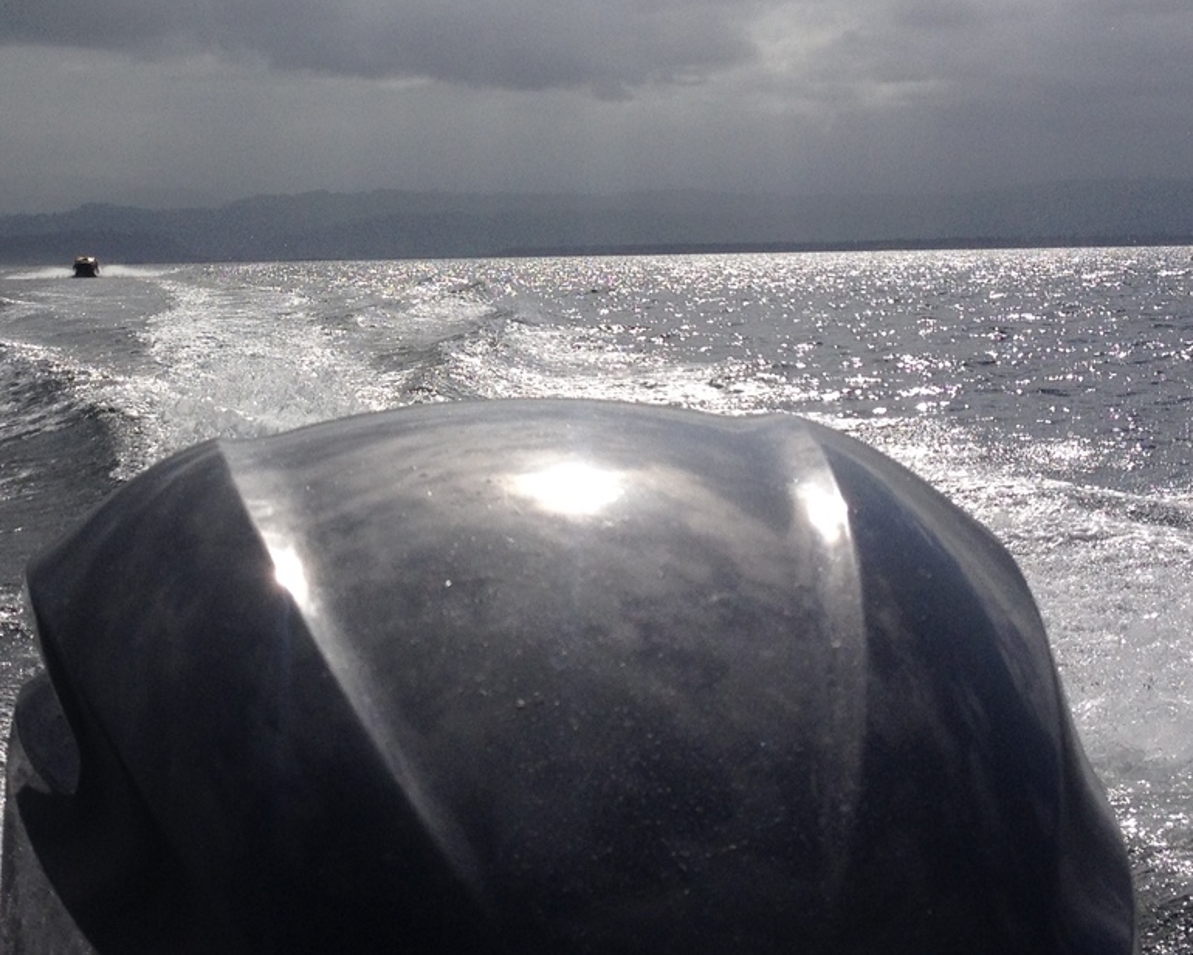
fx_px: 2507
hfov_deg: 26.6
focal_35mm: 71
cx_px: 381
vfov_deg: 21.4
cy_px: 229
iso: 50
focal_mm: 4.28
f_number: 2.4
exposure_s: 1/9259
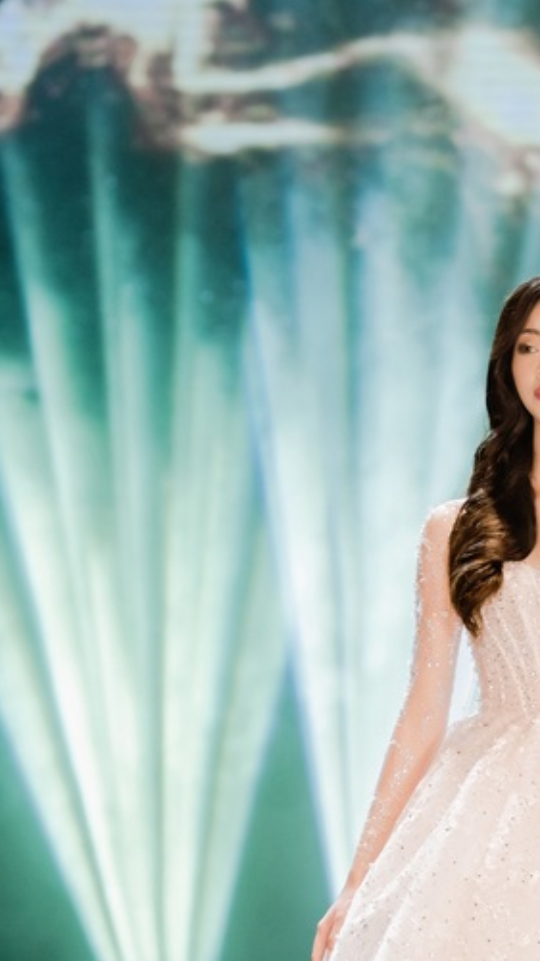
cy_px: 727
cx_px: 569
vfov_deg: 5.6
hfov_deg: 3.2
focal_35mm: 382
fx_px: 9731
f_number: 3.5
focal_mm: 184
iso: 800
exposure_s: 1/250
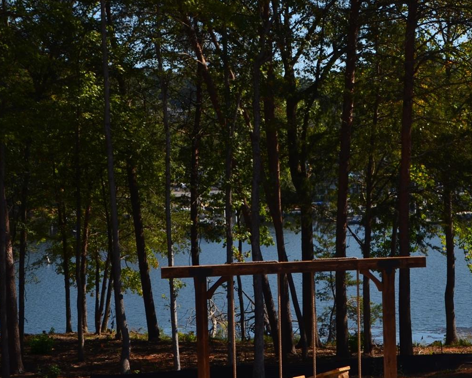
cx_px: 328
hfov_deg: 19.5
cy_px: 242
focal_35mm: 98
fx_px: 1369
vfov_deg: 15.7
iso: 100
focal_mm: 34
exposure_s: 1/200
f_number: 13
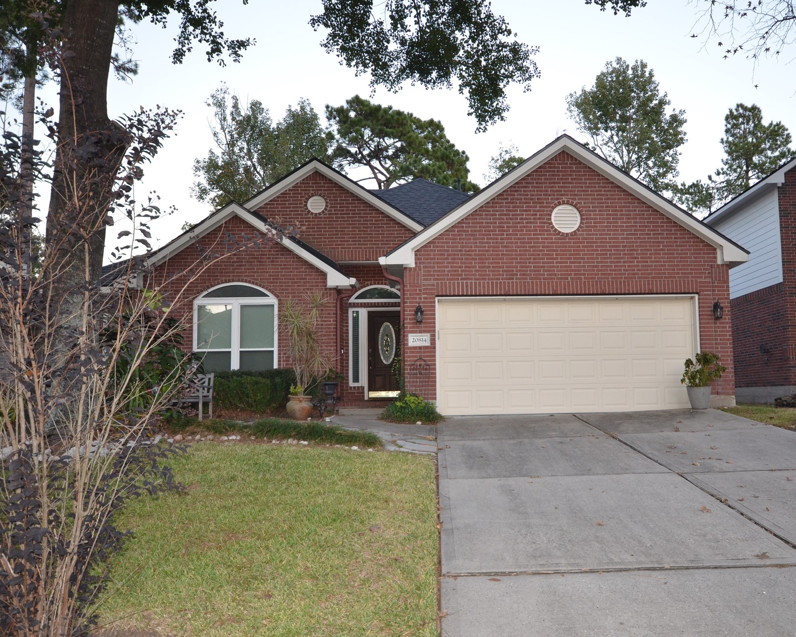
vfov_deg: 49.1
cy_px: 322
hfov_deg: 59.1
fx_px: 697
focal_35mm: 30
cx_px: 469
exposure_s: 1/60
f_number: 5.3
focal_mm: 17
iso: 720
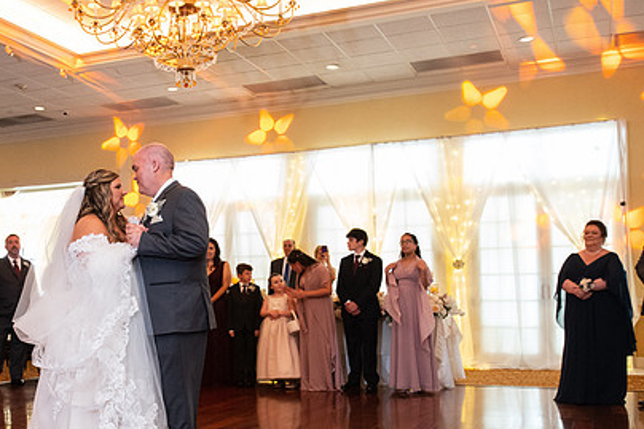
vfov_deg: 29.2
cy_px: 253
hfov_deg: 42.1
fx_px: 823
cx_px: 209
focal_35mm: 46
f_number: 4
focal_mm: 32
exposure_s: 1/60
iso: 6400
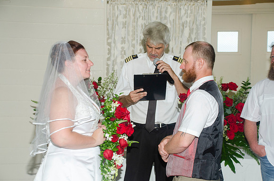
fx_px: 501
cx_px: 137
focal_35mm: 66
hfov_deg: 30.6
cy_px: 90
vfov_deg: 20.5
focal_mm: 44
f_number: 5.6
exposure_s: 1/250
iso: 400
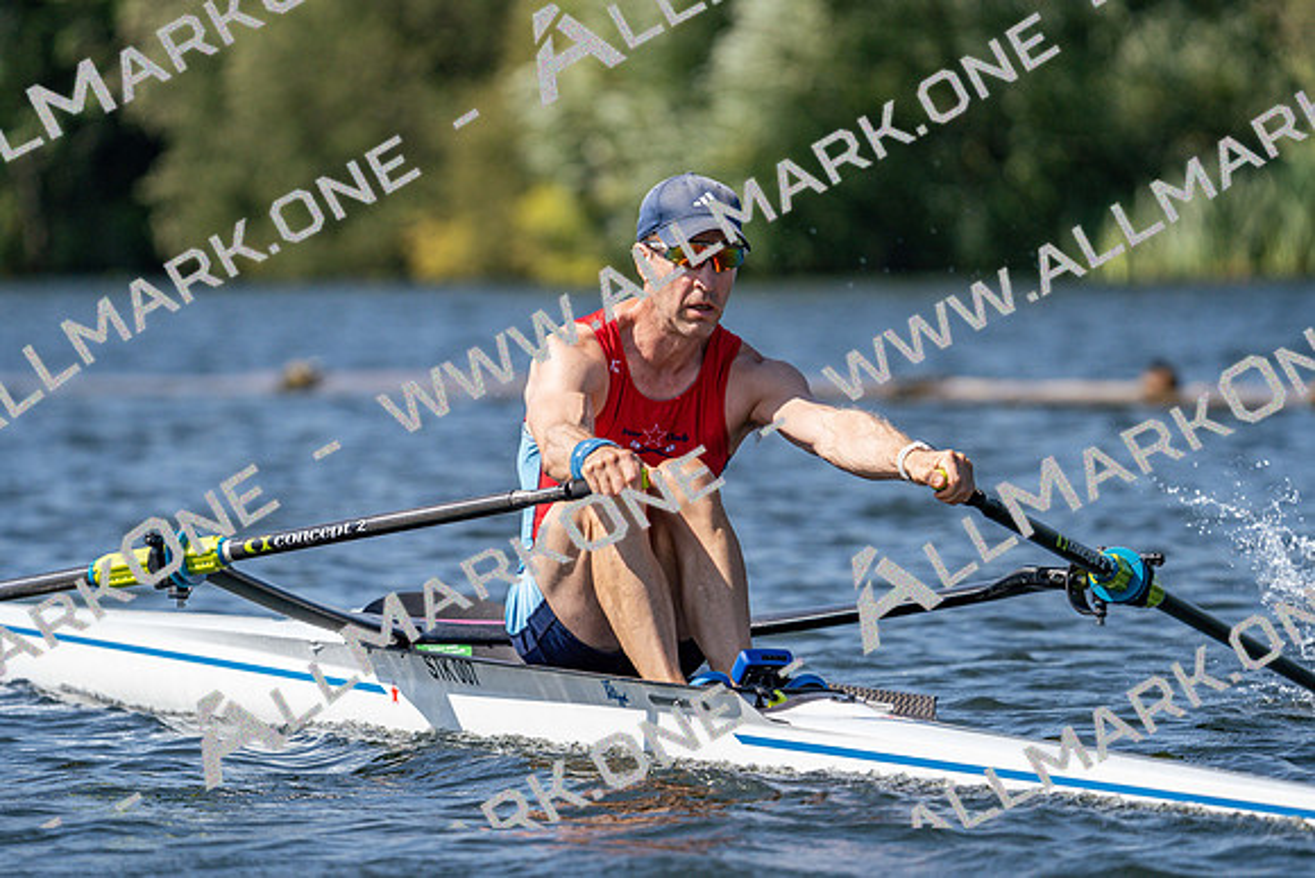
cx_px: 658
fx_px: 13335
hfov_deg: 5.6
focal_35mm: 365
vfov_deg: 3.8
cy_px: 439
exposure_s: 1/2000
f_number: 6.3
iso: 320
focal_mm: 365
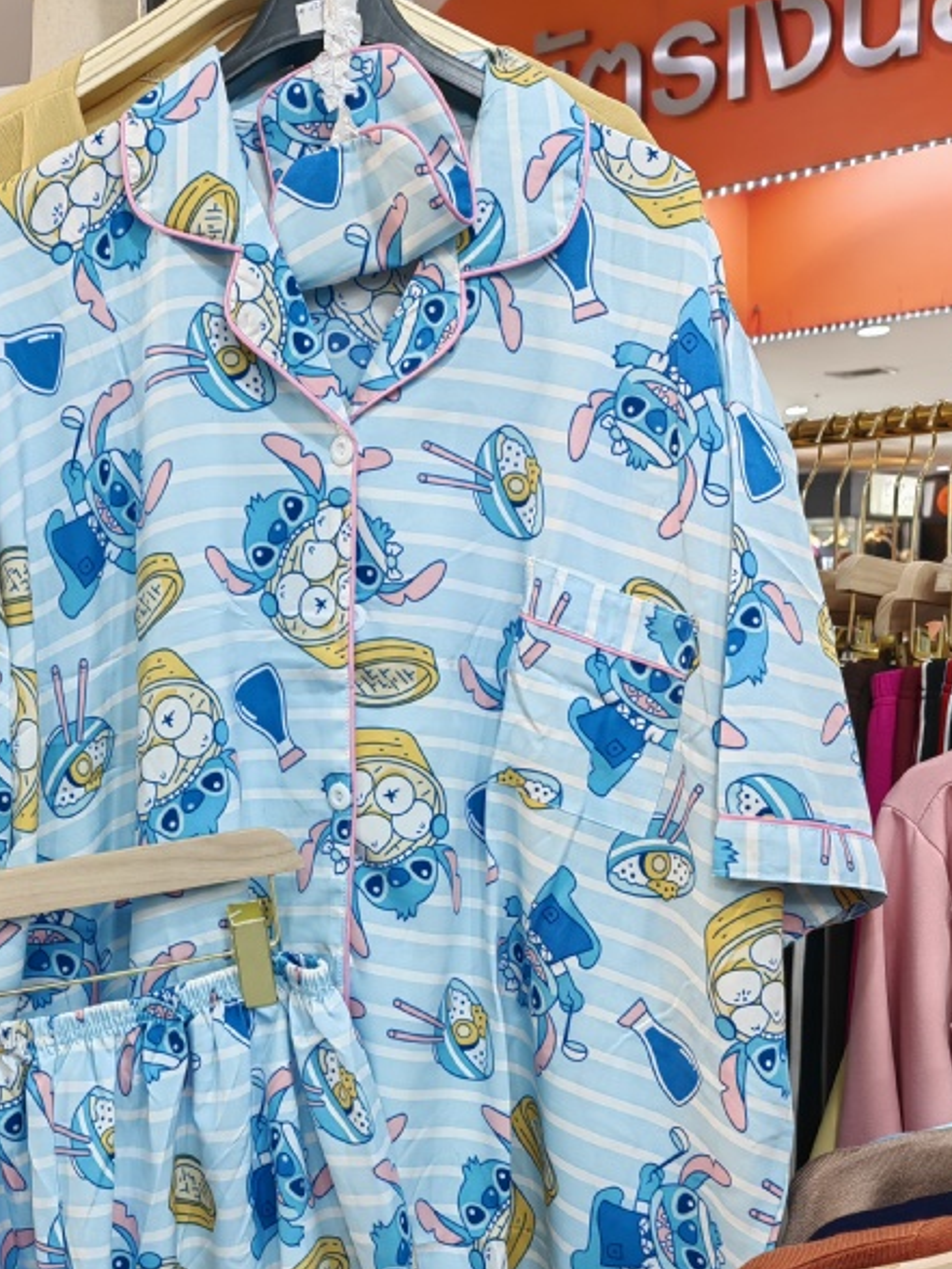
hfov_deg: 34.7
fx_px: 1503
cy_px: 886
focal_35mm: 41
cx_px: 289
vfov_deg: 44.8
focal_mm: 5.54
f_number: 1.8
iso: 125
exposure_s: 1/100
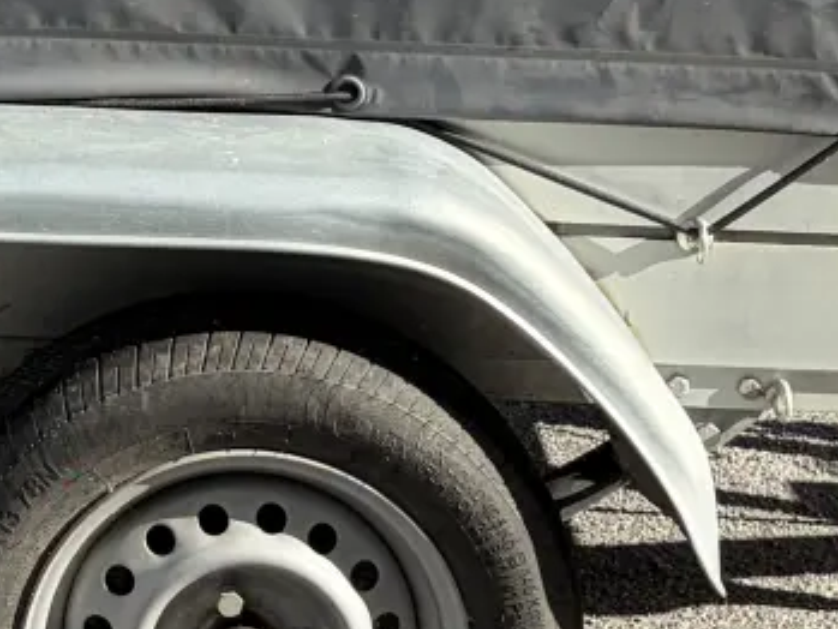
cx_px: -149
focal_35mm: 143
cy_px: -353
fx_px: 3463
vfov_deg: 10.0
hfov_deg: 13.4
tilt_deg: -10.5
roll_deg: -0.4
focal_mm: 5.96
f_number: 1.6
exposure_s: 1/1081
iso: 50
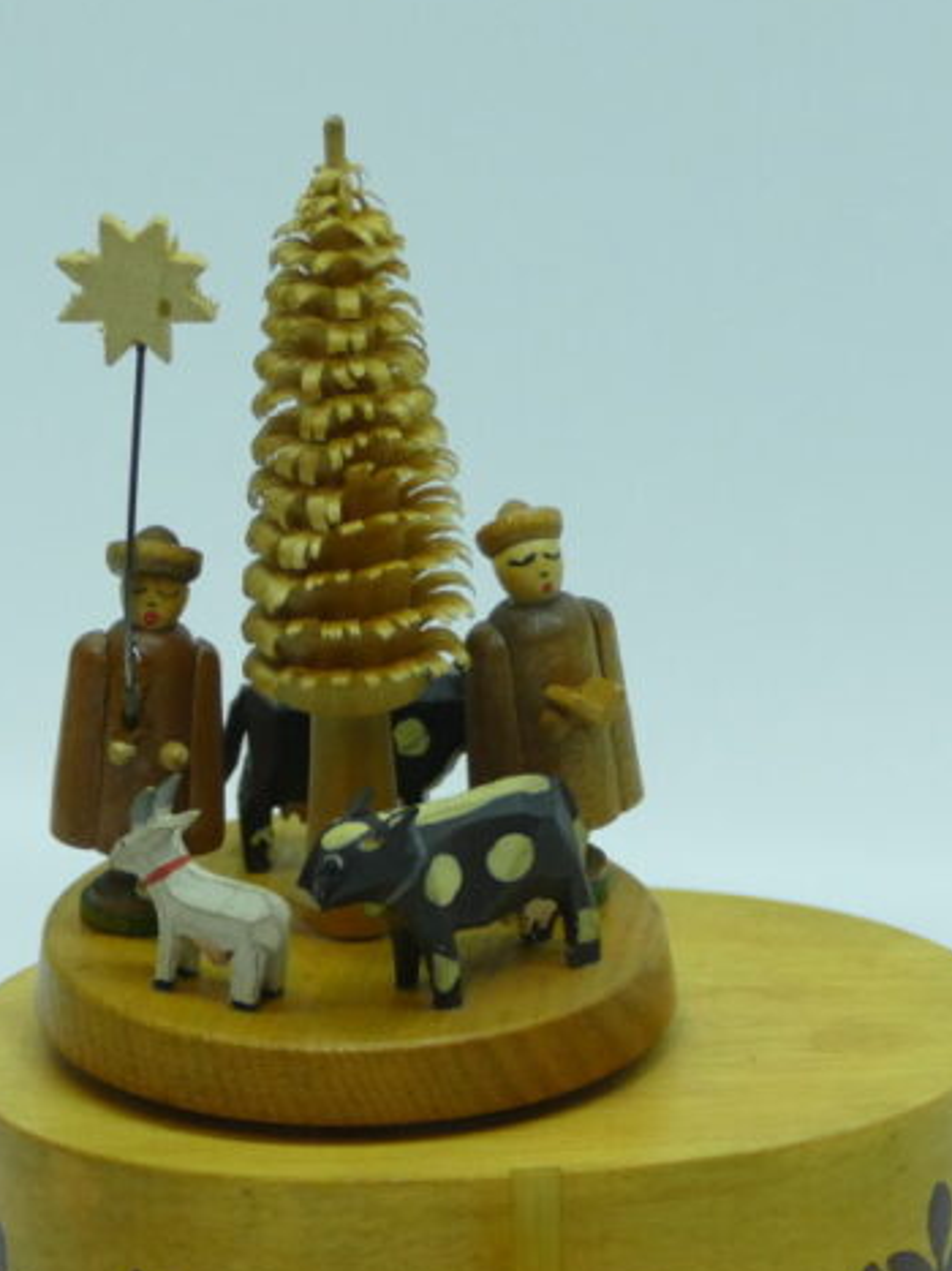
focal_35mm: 257
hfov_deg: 5.8
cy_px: 844
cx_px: 495
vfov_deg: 7.7
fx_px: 9428
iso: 500
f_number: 3.9
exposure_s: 1/80
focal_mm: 44.41
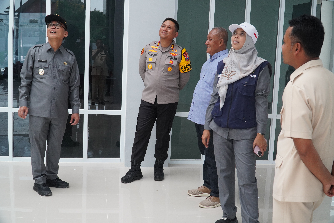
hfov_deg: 49.6
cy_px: 112
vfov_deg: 34.2
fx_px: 362
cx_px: 167
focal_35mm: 39
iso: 1000
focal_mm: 26
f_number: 5.6
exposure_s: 1/100
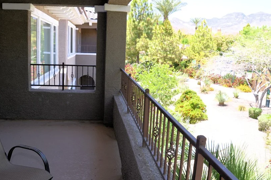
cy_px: 93
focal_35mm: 34
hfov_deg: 55.7
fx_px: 255
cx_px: 119
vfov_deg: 38.7
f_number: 8
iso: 200
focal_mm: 18
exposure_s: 1/250
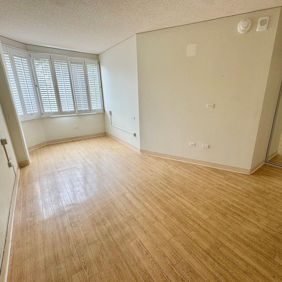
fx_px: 157
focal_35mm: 17
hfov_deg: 83.6
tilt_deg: -17.4
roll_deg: -0.1
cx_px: 158
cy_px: 139
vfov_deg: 84.0
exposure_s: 1/99
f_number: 2.2
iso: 80
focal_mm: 2.22
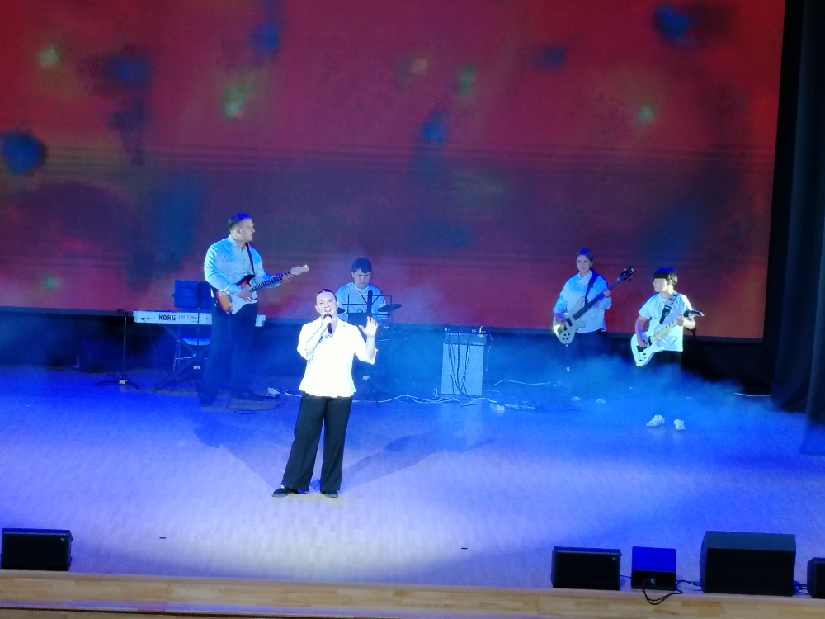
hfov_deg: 16.6
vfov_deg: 12.5
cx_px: 412
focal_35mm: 119
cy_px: 310
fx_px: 2836
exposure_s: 1/33.3
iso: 500
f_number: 1.75
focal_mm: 5.25
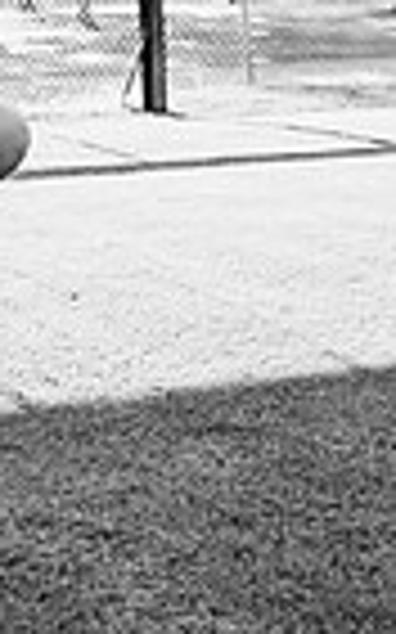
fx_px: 1348
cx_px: -140
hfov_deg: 15.8
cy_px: -247
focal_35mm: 78
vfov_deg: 22.8
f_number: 2.8
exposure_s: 1/800
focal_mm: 24
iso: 200
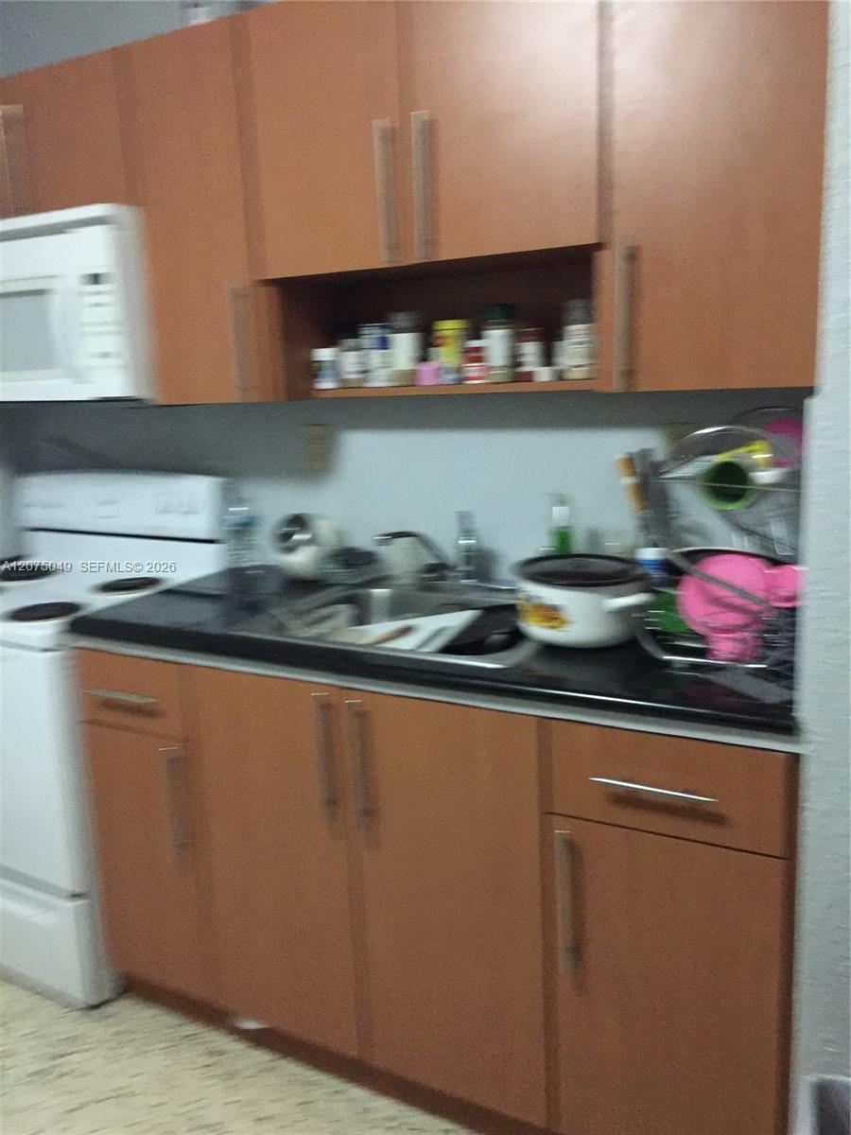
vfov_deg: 61.7
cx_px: 426
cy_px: 568
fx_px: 951
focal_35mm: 29
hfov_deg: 48.2
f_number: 2.2
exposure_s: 1/4
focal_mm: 4.15
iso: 100
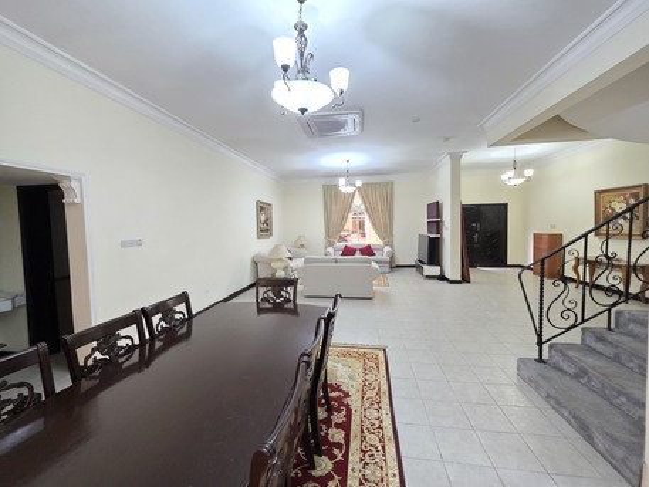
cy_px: 244
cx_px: 324
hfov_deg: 106.2
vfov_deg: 89.9
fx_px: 244
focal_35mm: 13
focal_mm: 2.2
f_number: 1.9
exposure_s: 1/50
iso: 500
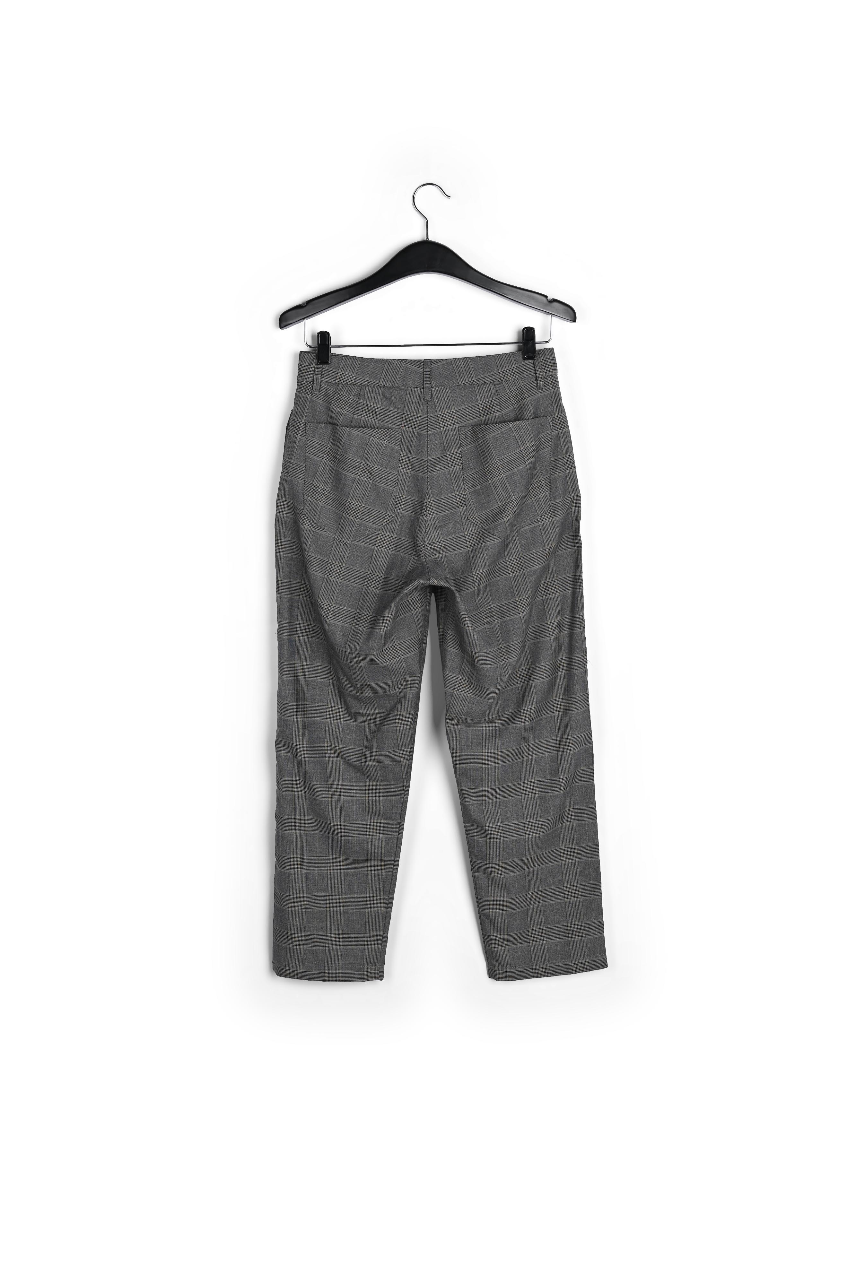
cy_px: 642
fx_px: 1605
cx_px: 428
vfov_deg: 43.6
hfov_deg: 29.9
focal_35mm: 45
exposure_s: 1/125
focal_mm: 45
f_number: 11
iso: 100
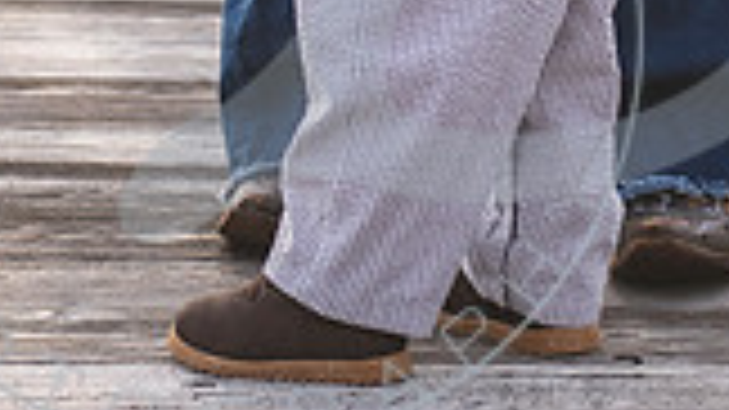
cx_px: 529
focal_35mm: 358
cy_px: -470
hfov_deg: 6.0
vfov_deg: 3.4
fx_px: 6918
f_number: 2.8
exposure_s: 1/160
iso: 100
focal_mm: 70
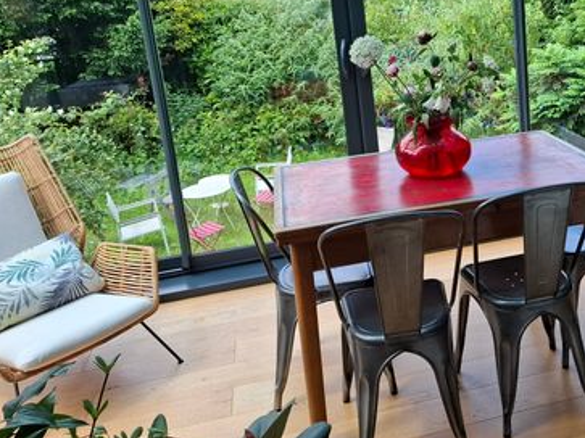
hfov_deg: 46.7
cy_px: 119
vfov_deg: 37.0
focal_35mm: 38
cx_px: 456
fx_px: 642
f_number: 1.8
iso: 50
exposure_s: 1/580
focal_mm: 5.54
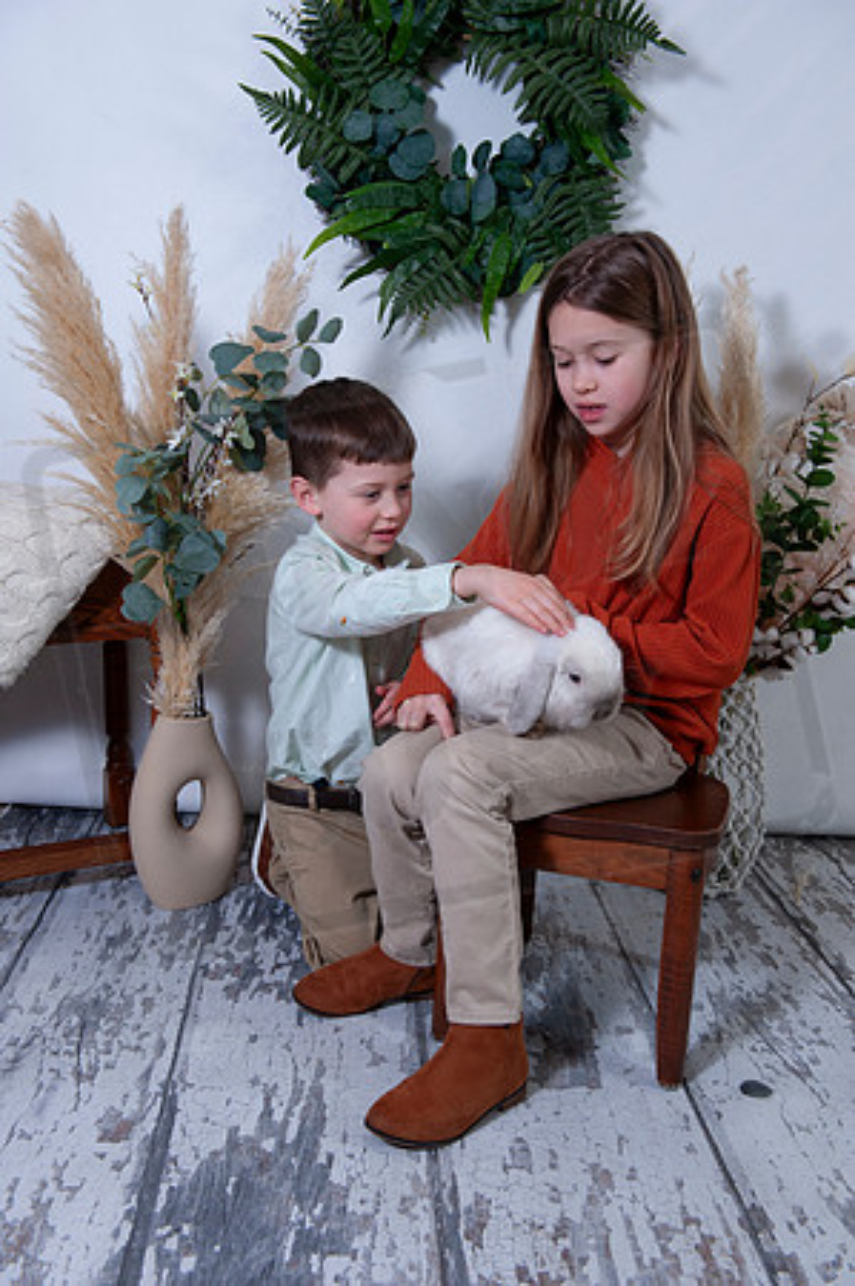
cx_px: 428
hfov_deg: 37.8
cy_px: 643
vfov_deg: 54.5
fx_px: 1250
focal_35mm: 35
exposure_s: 1/80
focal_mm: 35
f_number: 5.6
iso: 100
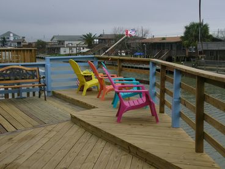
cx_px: 112
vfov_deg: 28.0
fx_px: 338
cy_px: 84
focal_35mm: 52
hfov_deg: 36.8
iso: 50
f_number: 4
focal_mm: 8.7
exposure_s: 1/320
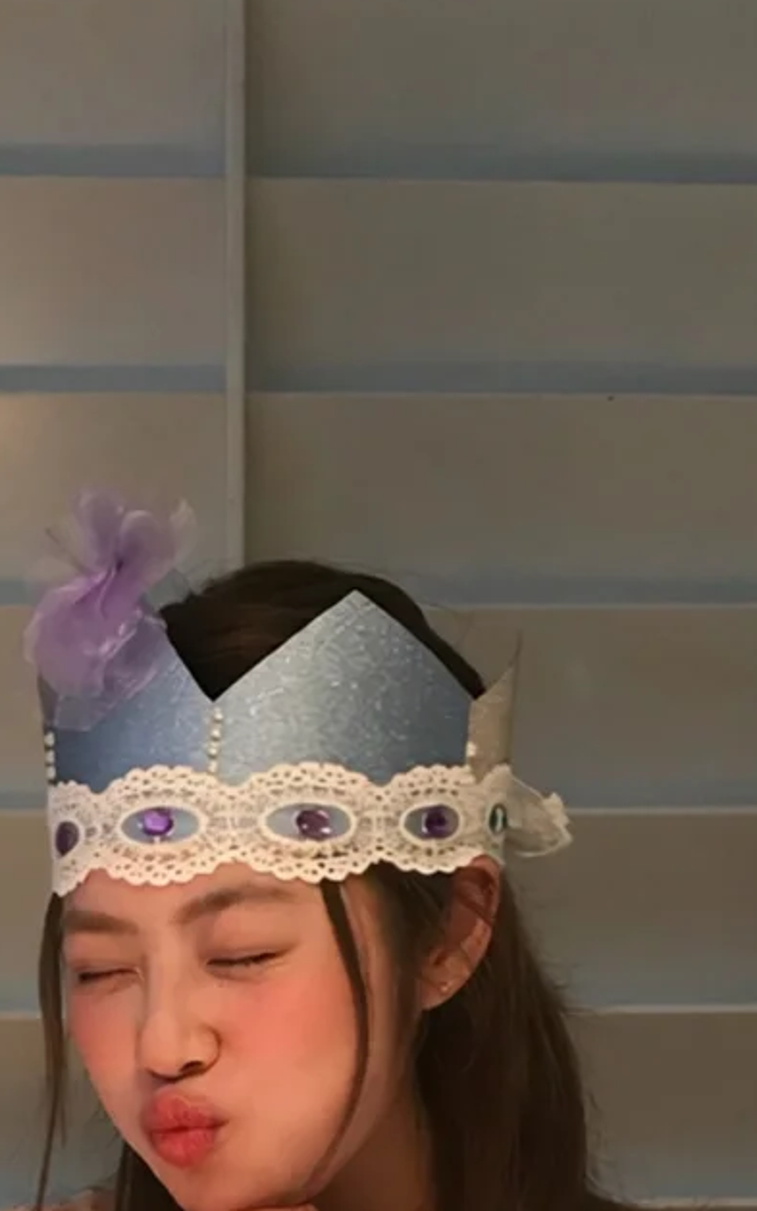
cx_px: 160
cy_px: 1126
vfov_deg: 28.8
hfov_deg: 19.0
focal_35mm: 68
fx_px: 2245
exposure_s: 1/15
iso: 100
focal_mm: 3.99
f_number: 1.8
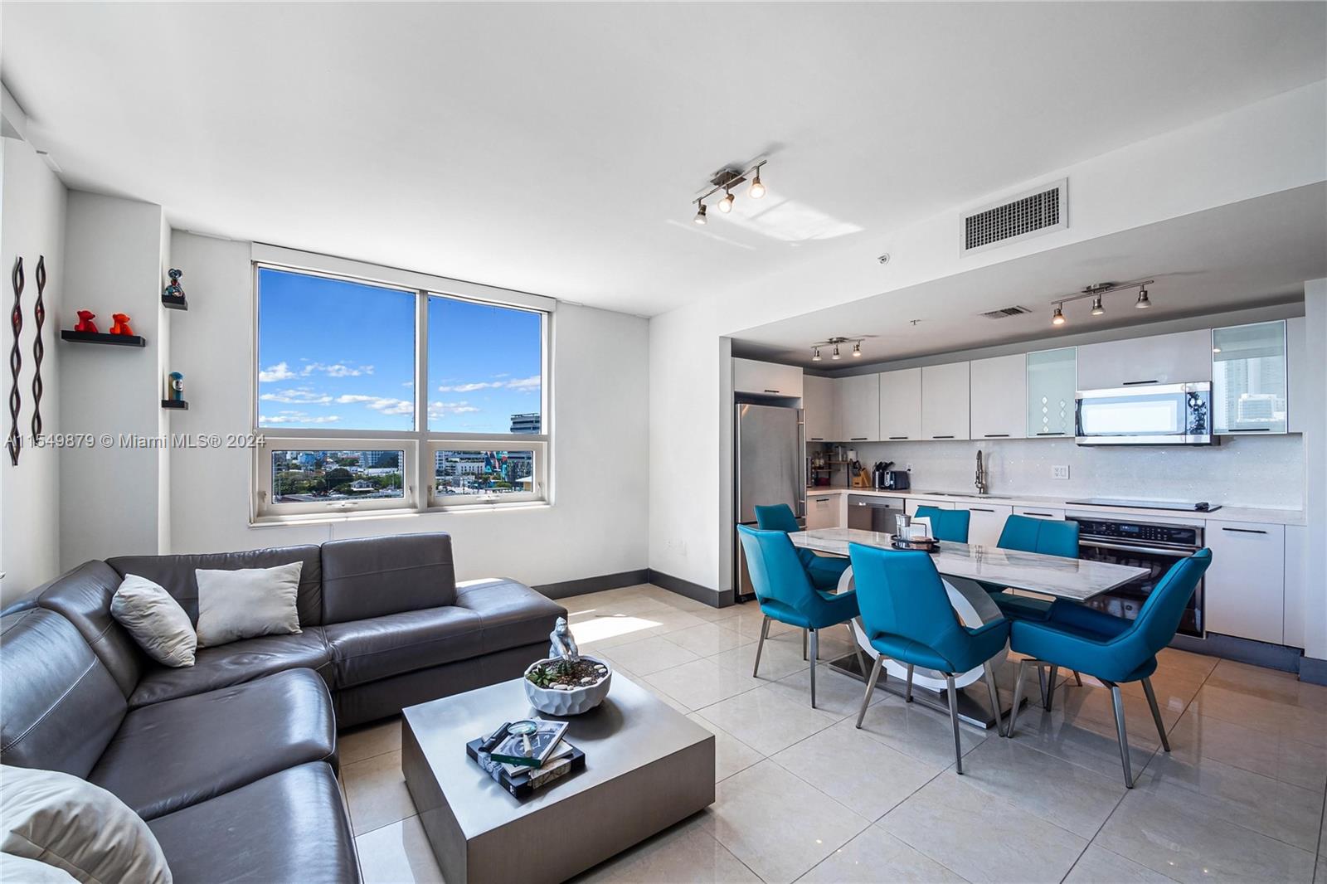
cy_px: 442
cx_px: 664
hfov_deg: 104.3
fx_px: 516
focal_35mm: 14
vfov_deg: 81.2
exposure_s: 1/200
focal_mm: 7
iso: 80
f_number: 7.1
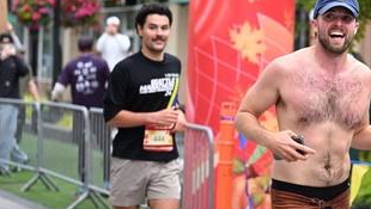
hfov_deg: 16.4
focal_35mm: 130
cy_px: 82
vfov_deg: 9.4
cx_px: 288
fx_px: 1280
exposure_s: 1/1600
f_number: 2.8
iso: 640
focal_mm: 70
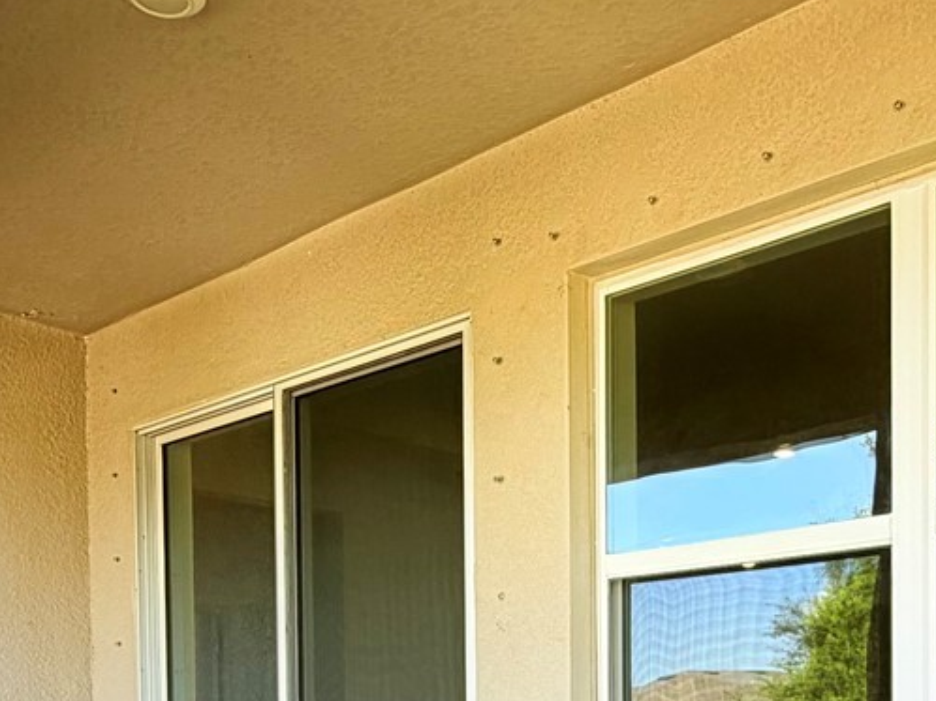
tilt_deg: -1.1
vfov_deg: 29.0
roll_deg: +0.7
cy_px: 780
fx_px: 1216
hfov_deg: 41.7
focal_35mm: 45
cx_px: 600
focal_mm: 2.22
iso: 40
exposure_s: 1/186
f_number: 2.2
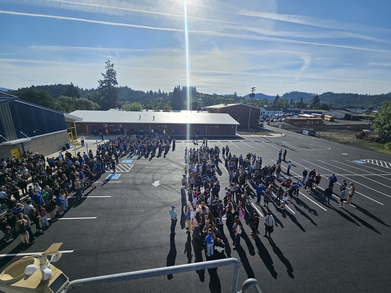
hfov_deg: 106.2
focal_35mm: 13
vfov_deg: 89.9
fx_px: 147
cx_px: 196
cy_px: 146
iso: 50
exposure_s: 1/4769
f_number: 2.2
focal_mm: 2.2
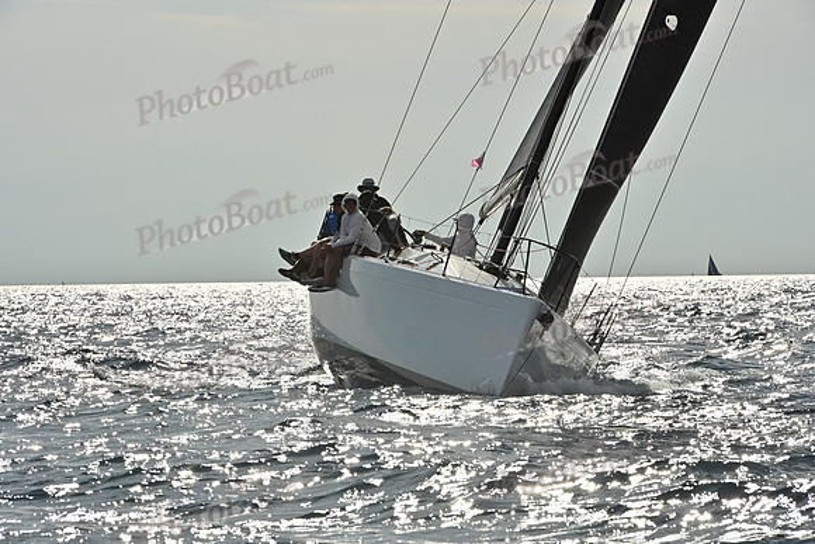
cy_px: 272
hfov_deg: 10.3
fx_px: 4529
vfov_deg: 6.9
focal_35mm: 200
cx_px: 408
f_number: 18
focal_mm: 200
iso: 320
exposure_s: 1/1000
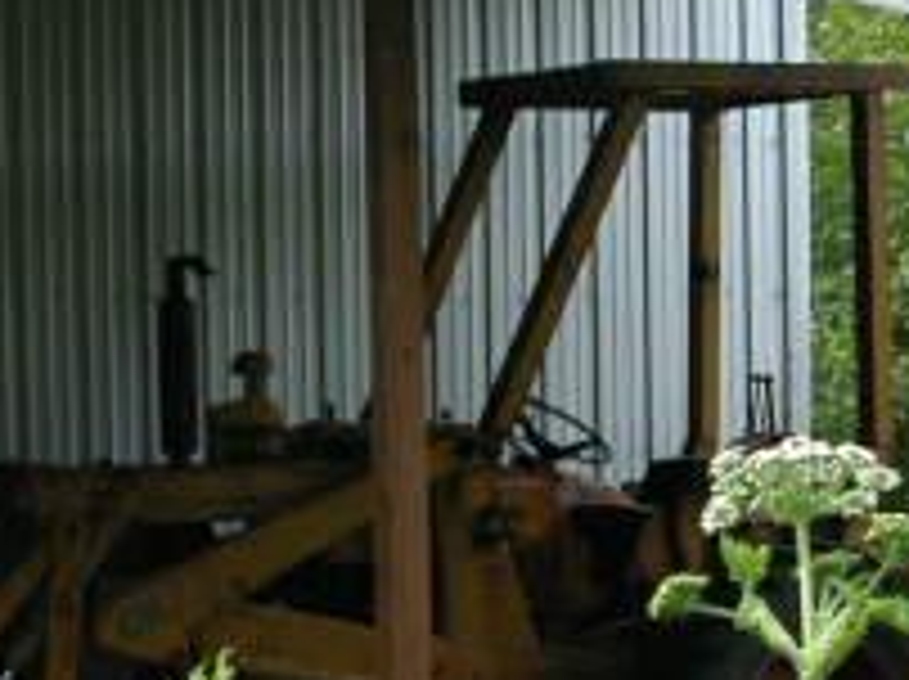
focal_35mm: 111
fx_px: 2911
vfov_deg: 13.3
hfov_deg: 17.7
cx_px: 544
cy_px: 491
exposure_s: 1/198
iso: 100
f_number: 4.5
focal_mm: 8.9
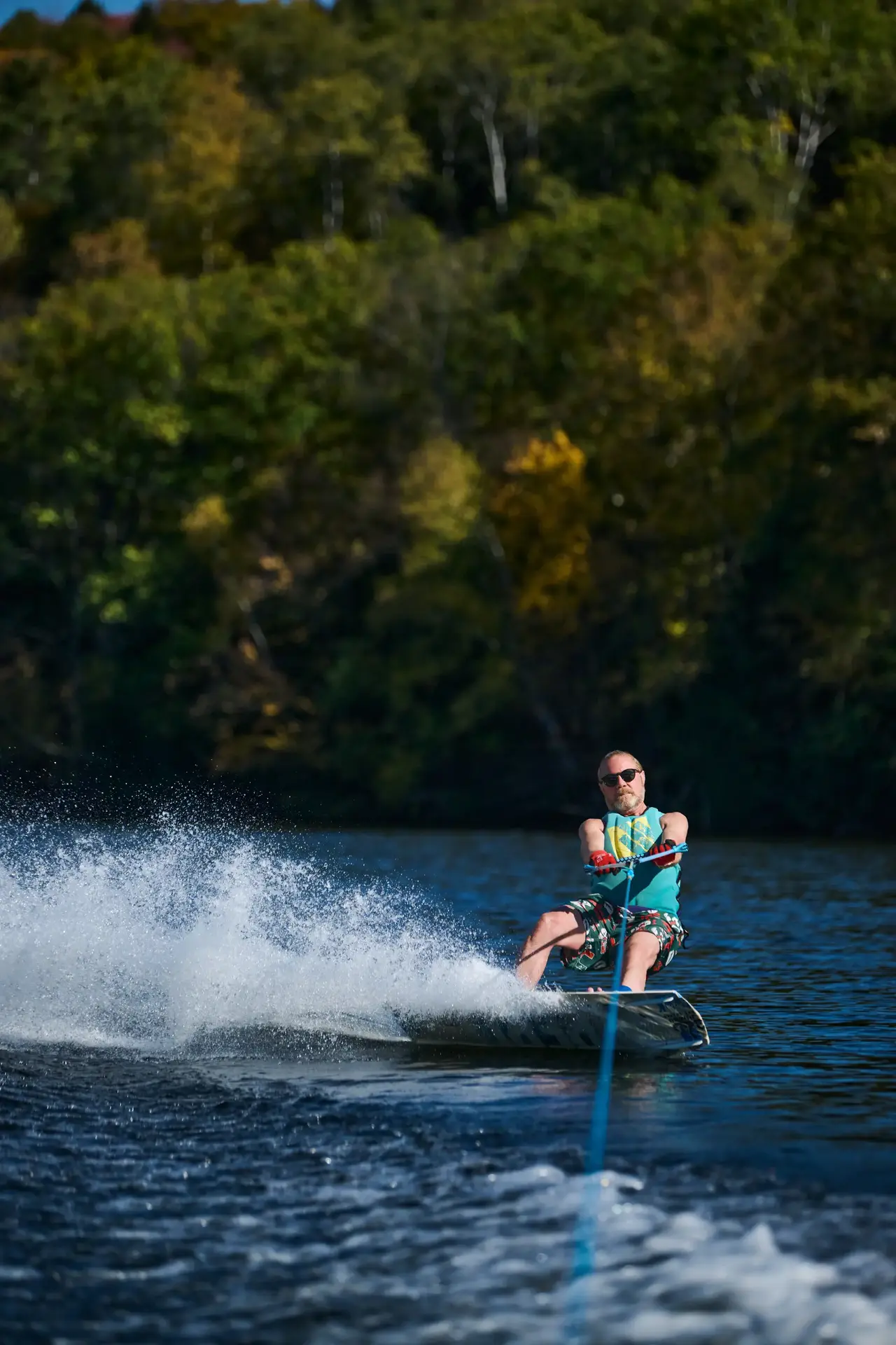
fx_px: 5600
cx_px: 448
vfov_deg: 13.7
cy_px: 672
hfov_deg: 9.1
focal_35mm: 150
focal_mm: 150
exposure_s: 1/16000
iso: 400
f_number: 2.8
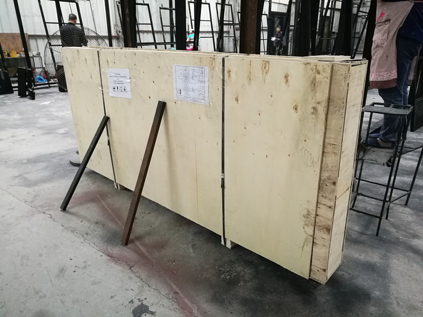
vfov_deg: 51.4
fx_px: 330
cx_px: 212
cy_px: 158
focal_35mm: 27
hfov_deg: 65.3
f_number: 2.2
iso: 640
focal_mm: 4.5
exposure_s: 1/20
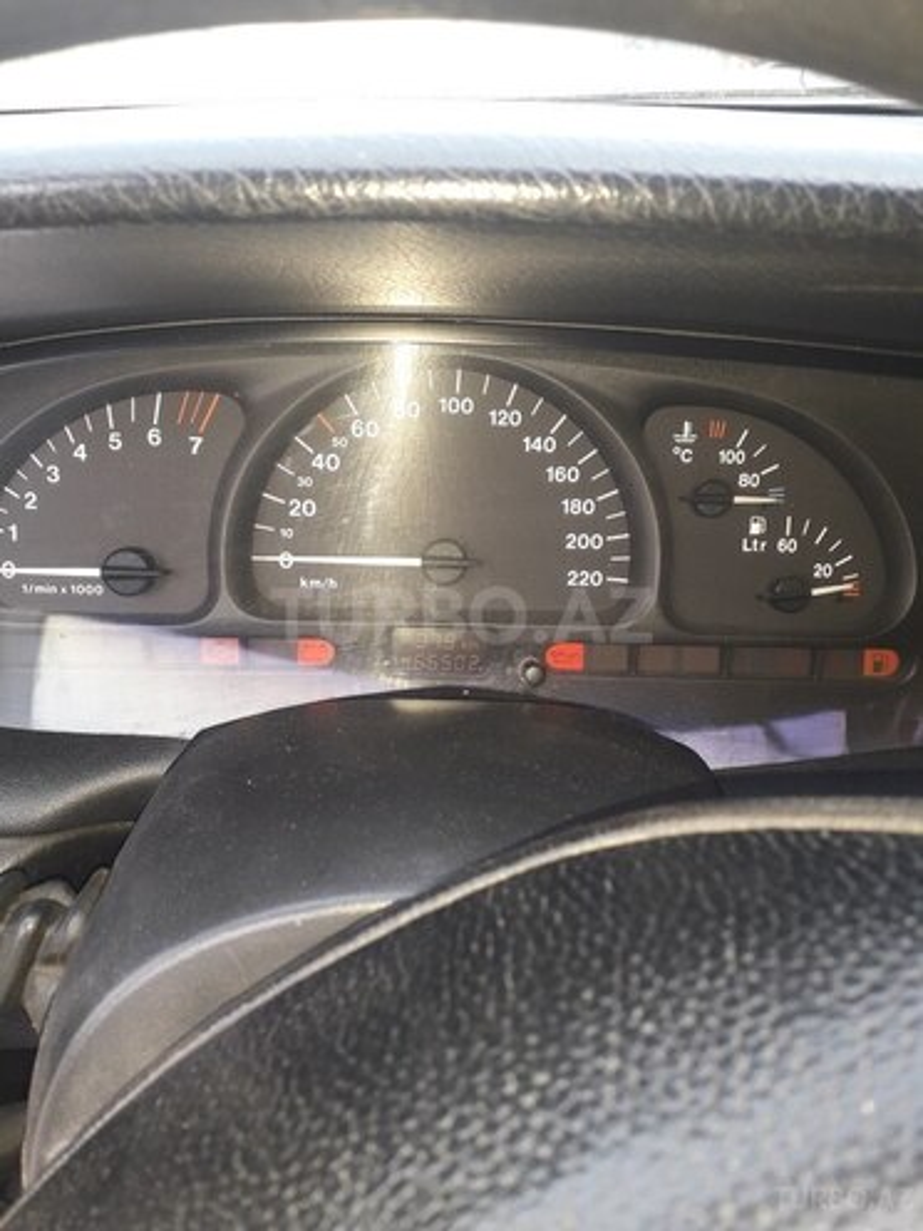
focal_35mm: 27
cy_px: 616
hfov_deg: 51.4
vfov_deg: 65.3
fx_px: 960
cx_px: 462
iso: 40
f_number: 1.9
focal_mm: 3.6
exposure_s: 1/50
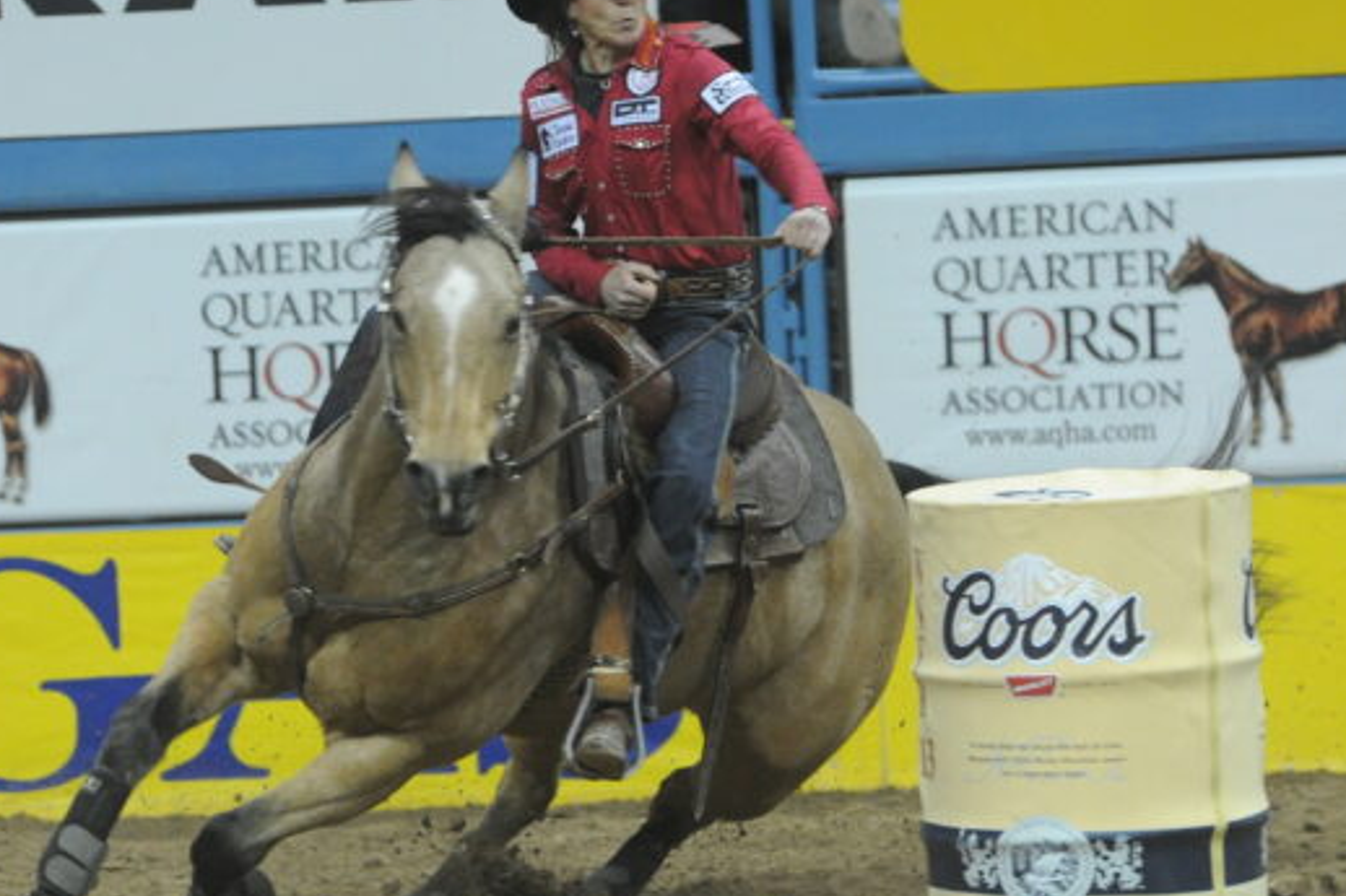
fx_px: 12184
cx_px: 587
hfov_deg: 6.3
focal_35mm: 326
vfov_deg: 4.2
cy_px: 427
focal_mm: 165
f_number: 2.8
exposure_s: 1/500
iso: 4000
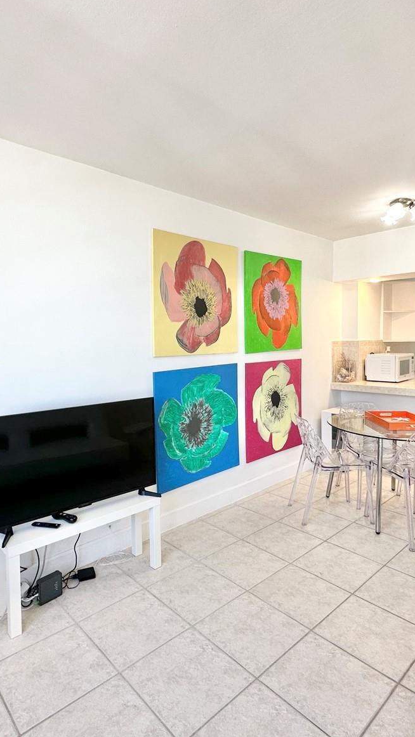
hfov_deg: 53.6
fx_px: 411
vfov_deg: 83.8
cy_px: 362
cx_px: 197
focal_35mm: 21
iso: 100
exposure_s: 1/120
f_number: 2.2
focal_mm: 2.22
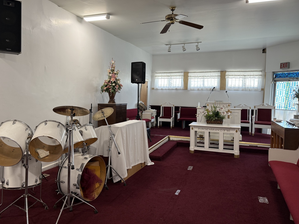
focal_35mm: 27
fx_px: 233
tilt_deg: -1.9
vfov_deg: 51.3
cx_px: 134
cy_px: 102
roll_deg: -1.3
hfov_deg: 65.2
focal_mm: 6.76
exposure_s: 1/75
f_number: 1.78
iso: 125
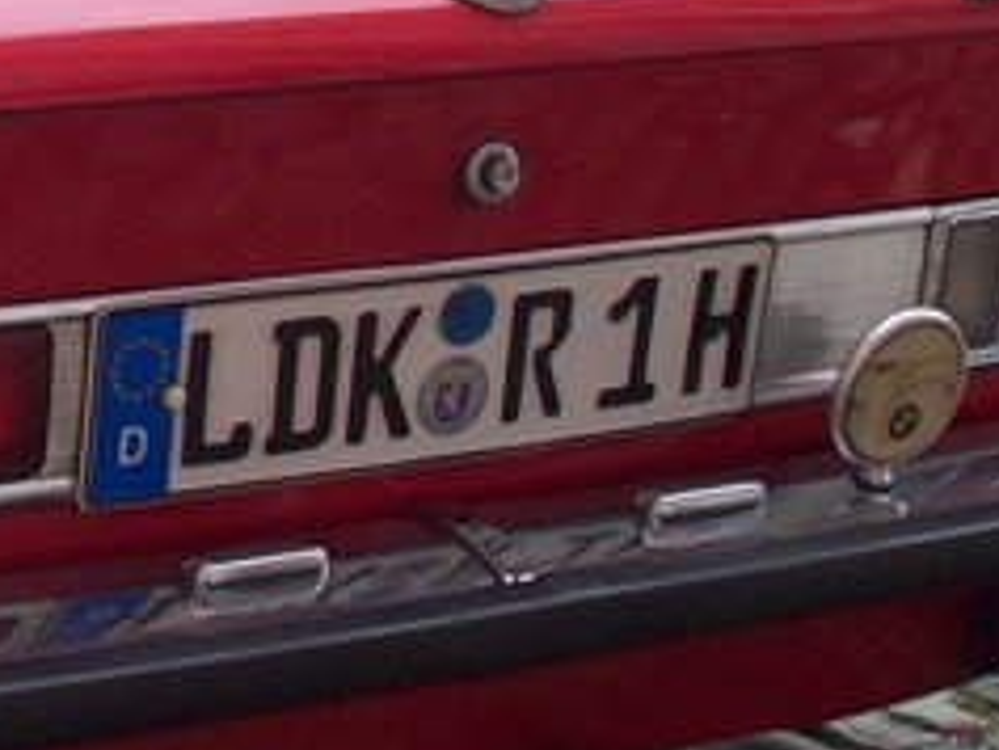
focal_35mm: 125
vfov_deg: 11.7
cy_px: -4
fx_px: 3609
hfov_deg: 15.3
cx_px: -122
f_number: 2.8
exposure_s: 1/175
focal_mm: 6.2
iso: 80
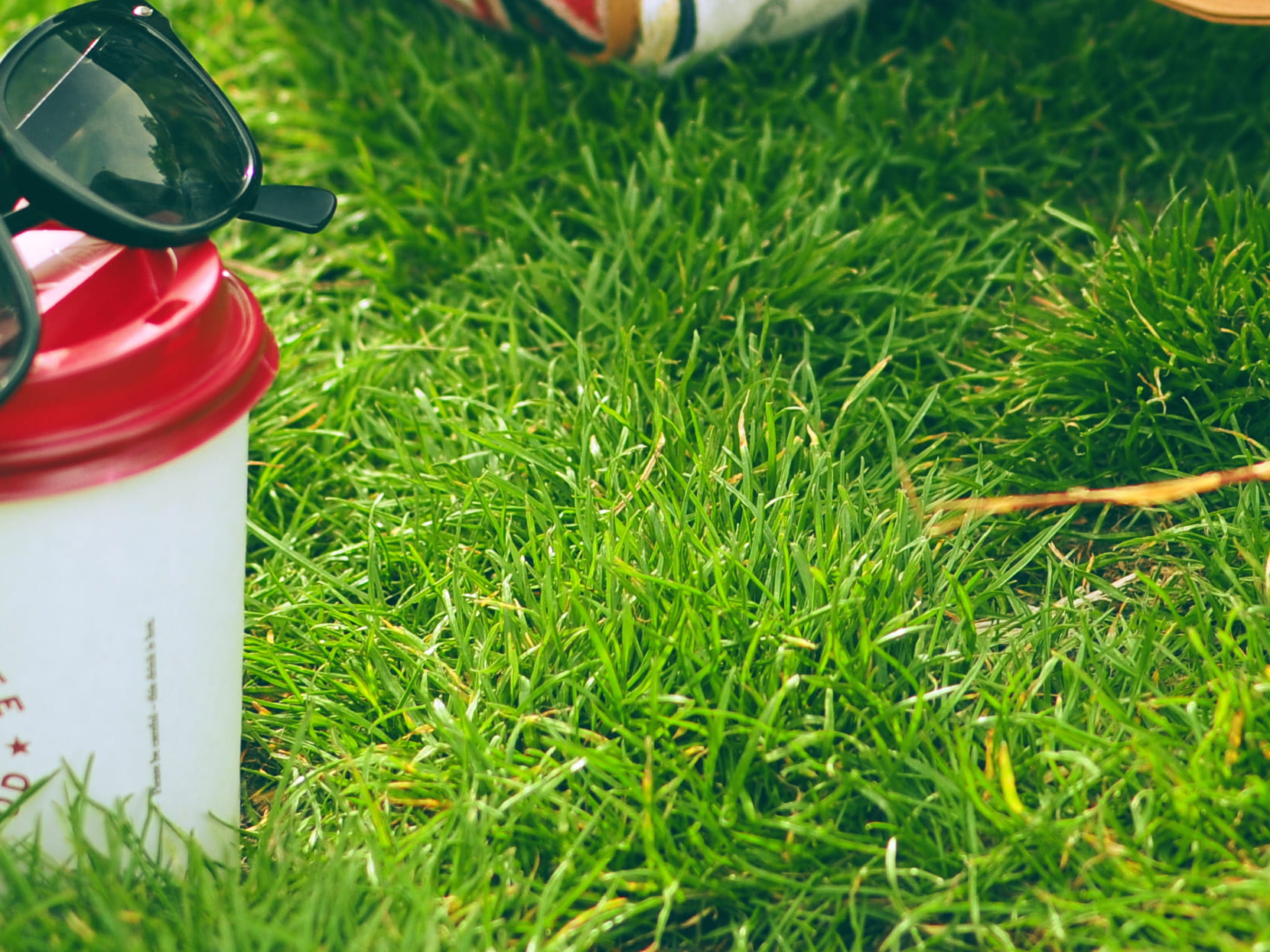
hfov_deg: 15.1
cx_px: 874
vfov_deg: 11.3
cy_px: 101
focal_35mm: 130
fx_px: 4778
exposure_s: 1/320
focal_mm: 35
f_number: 2.5
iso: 200
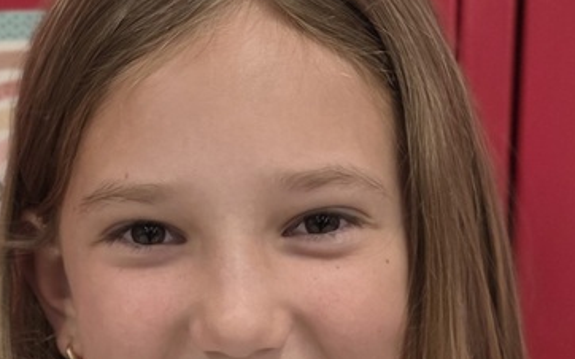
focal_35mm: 69
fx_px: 1081
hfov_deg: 29.8
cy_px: 661
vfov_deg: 15.8
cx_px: 254
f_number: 1.4
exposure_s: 1/120
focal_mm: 6.5
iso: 200
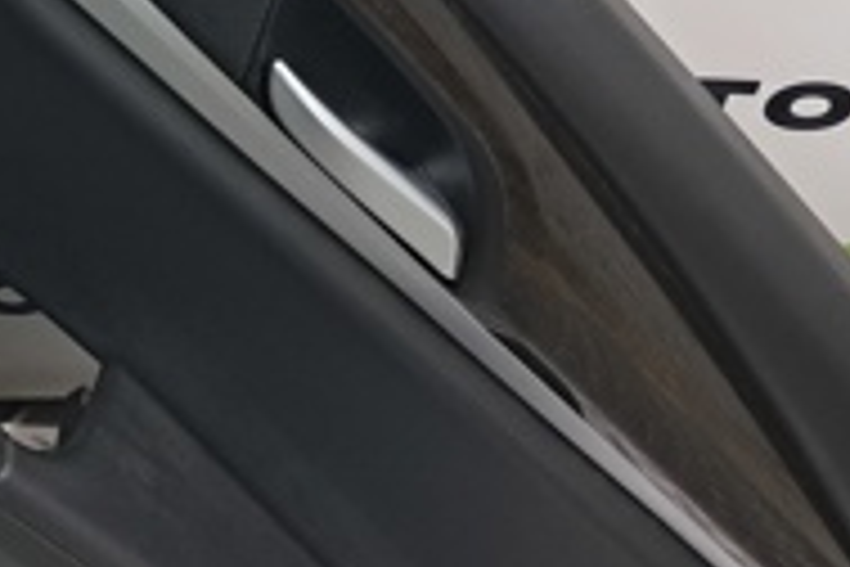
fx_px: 2243
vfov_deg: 14.1
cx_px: -108
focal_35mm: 95
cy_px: -61
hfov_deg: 20.4
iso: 100
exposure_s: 1/50
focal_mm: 4
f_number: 1.8
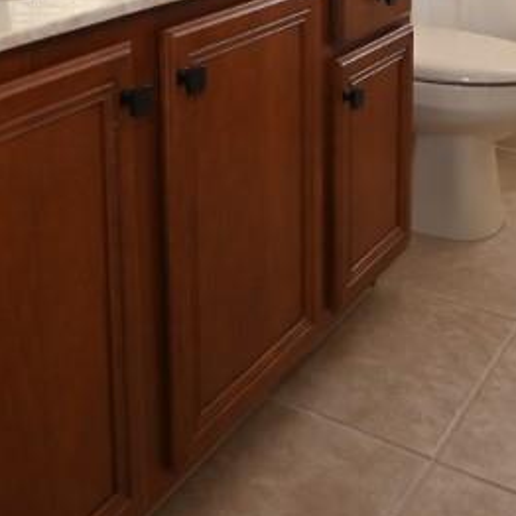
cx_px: 217
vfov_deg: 27.3
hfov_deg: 30.5
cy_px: -89
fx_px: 944
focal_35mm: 56
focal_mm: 12
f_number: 5
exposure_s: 1/100
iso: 200
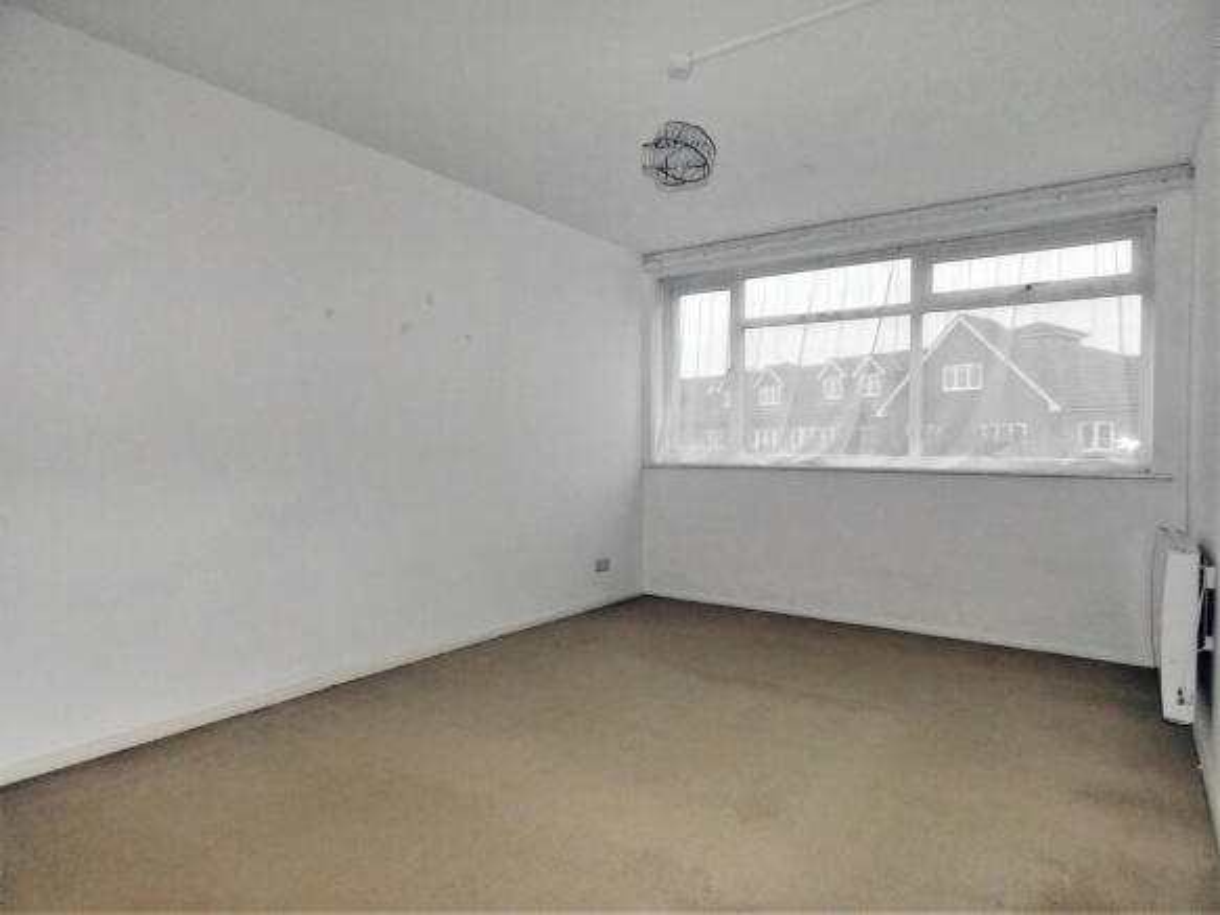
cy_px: 458
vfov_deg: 66.0
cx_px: 610
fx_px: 705
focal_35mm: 20
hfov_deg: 81.8
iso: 500
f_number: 2.8
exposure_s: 1/60
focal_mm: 3.6
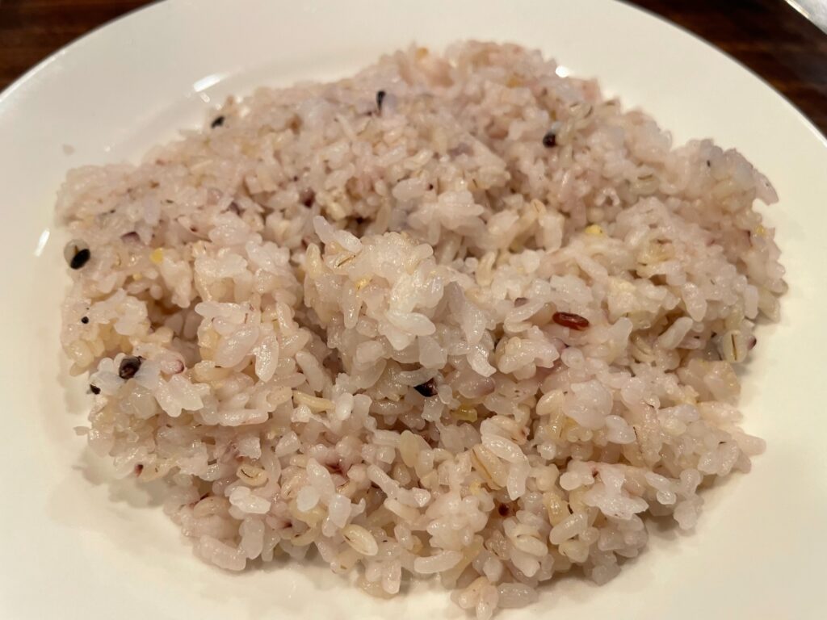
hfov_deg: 67.3
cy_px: 310
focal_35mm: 26
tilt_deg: -54.8
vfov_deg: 53.1
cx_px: 414
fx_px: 621
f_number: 1.6
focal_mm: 4.2
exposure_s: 1/50
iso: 64
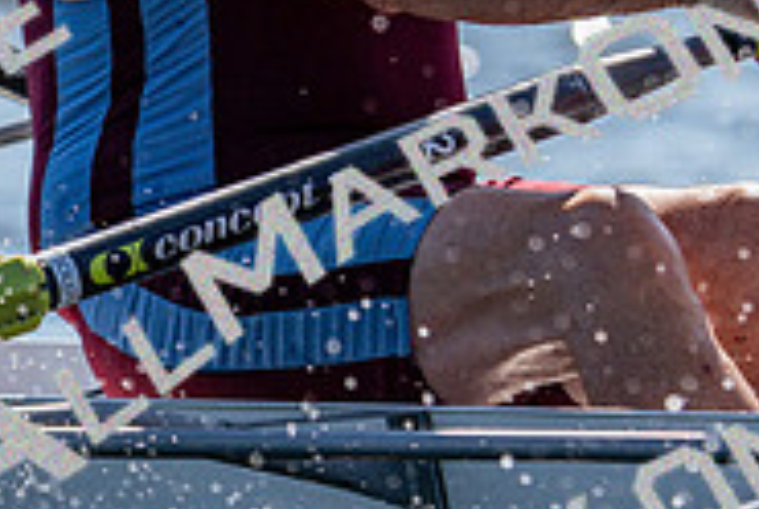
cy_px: -84
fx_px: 20040
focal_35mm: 949
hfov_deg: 2.2
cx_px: 755
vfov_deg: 1.5
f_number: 6.3
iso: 250
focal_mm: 303
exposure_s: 1/1600
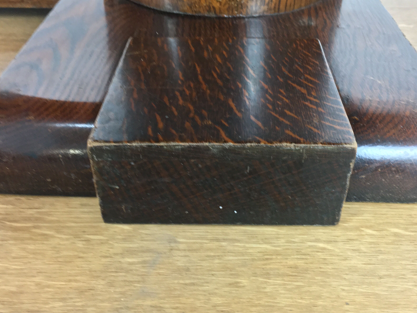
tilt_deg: -37.9
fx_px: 446
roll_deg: -1.1
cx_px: 228
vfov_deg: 38.7
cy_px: 156
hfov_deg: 50.1
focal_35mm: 37
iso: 200
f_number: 2.2
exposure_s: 1/33
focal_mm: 4.15
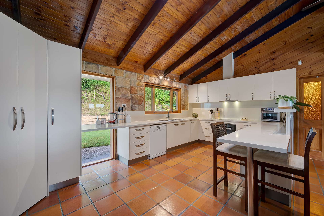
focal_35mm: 14
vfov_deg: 81.1
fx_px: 126
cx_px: 162
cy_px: 108
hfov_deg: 104.3
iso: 400
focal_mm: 14
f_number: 14
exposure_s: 1/2.5
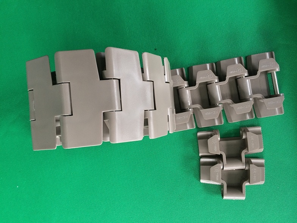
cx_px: 148
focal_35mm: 30
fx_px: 257
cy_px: 112
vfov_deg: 46.8
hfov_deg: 60.0
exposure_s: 1/33
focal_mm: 4.12
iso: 125
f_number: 2.2
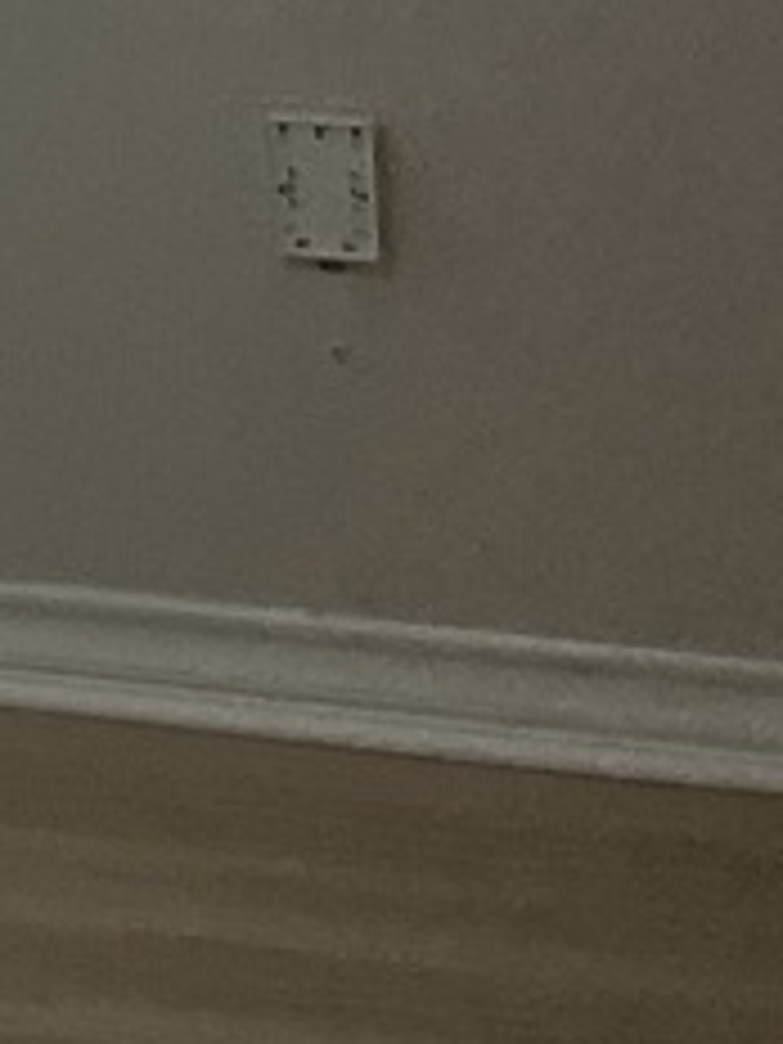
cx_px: -1611
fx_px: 5429
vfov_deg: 10.3
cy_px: -842
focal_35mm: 180
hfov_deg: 7.3
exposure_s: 1/120
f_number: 1.8
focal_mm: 3
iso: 20
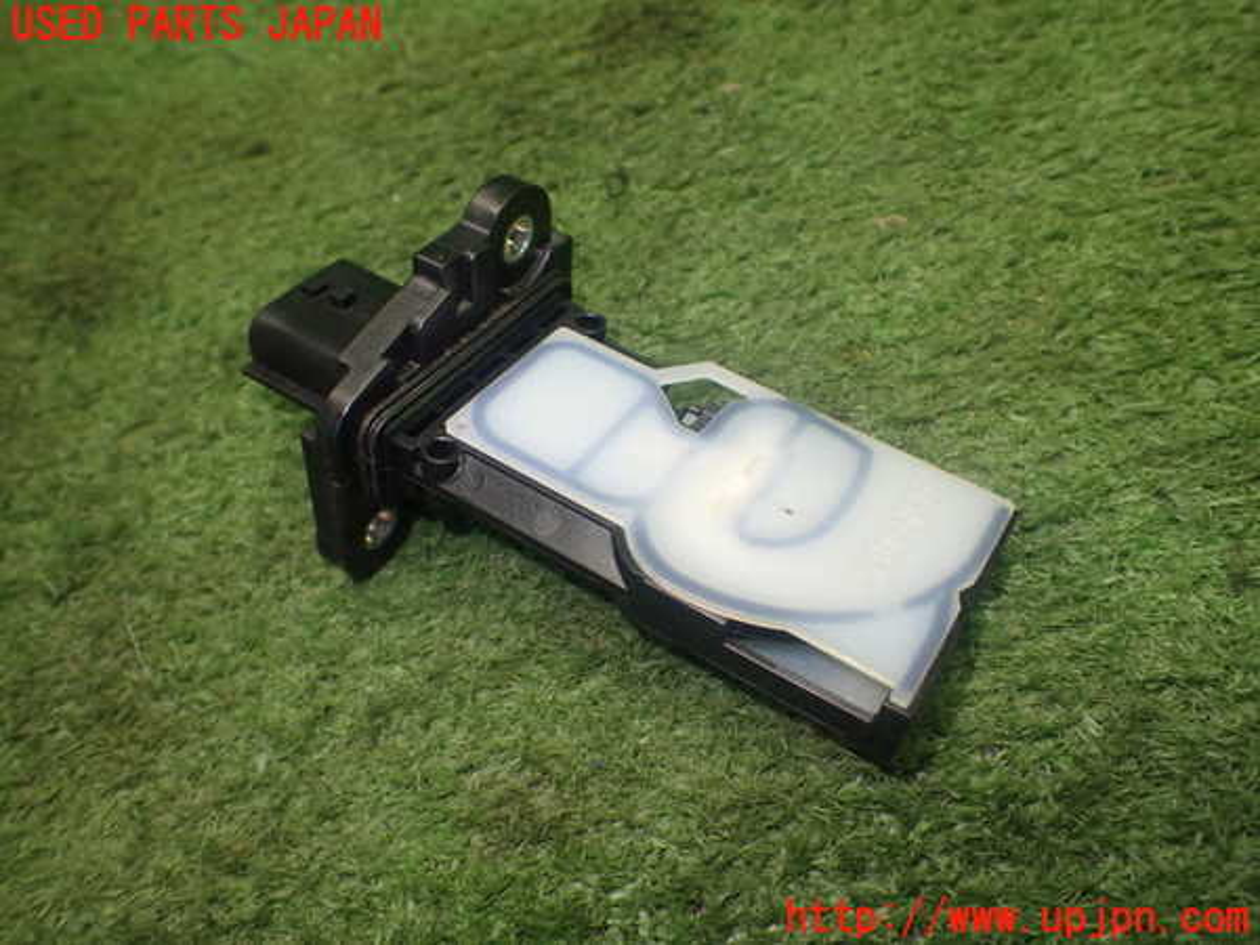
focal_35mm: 30
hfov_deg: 60.0
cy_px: 472
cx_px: 630
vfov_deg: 46.8
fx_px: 1092
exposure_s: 1/125
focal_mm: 5.4
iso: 320
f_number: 2.3
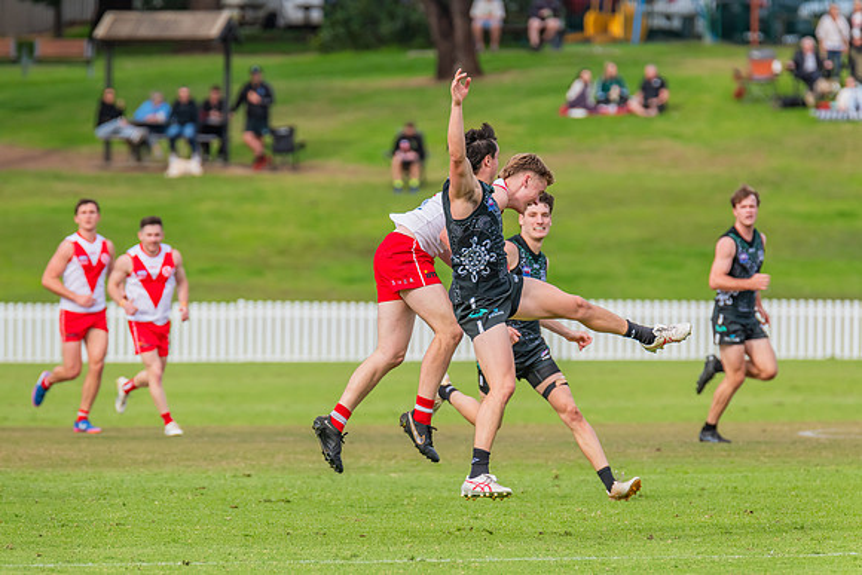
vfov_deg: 3.4
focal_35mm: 410
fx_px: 9824
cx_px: 403
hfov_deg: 5.0
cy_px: 290
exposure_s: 1/1600
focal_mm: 380
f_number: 7.1
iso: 800
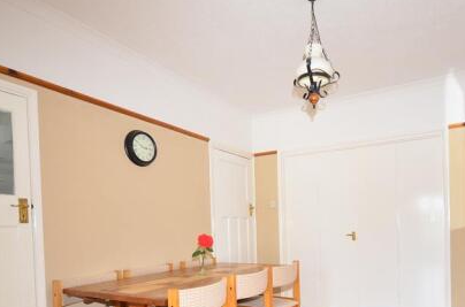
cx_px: 275
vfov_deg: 46.5
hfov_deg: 67.3
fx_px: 345
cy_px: 224
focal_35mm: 27
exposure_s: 1/20
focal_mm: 11
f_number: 5
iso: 200
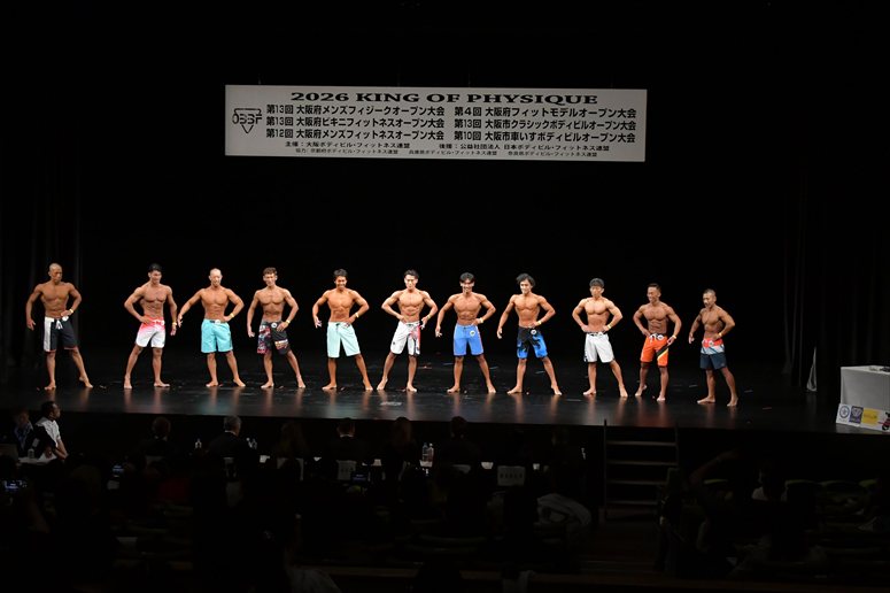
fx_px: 1631
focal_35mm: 66
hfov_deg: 30.5
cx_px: 445
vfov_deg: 20.6
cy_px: 296
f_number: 5.6
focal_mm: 44
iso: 3200
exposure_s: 1/400
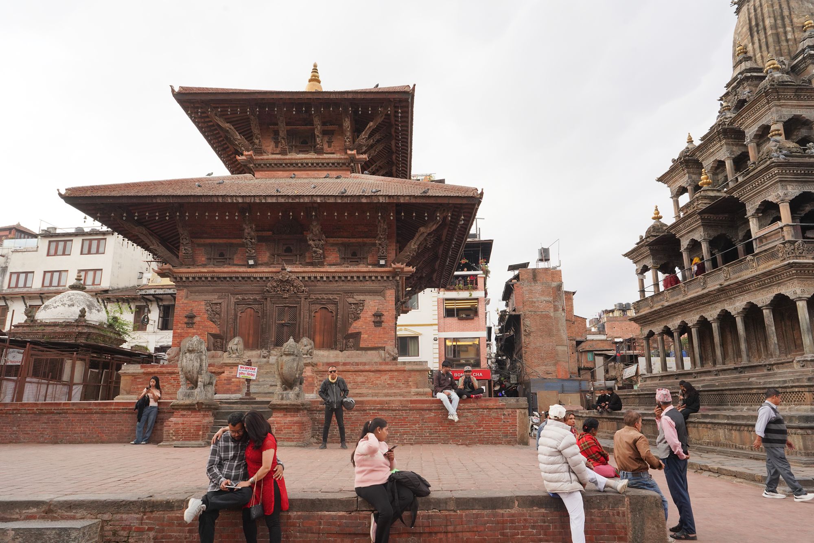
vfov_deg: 53.1
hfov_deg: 73.7
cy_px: 272
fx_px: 543
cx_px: 407
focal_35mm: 24
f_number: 13
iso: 800
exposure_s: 1/100
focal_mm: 24
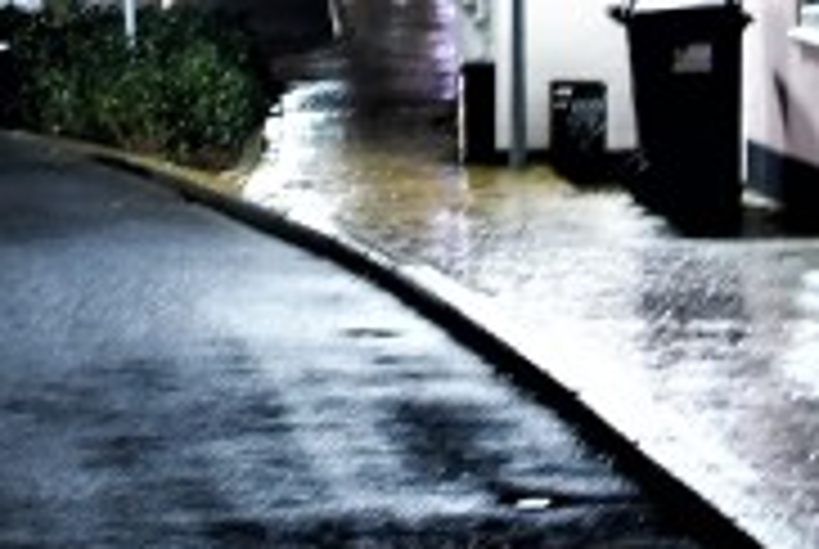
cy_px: -220
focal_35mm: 158
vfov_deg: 8.6
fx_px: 3600
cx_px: 173
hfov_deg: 12.9
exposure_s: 1.3
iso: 500
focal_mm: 24
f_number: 4
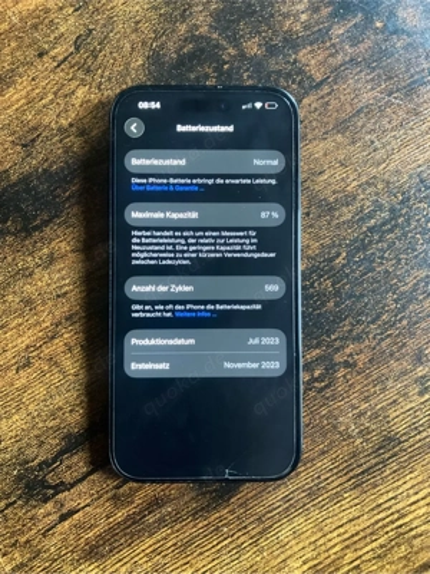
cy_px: 287
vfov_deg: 63.4
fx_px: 464
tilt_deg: -83.7
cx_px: 215
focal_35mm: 28
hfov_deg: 49.7
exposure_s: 1/30
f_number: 1.8
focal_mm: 3.99
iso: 640
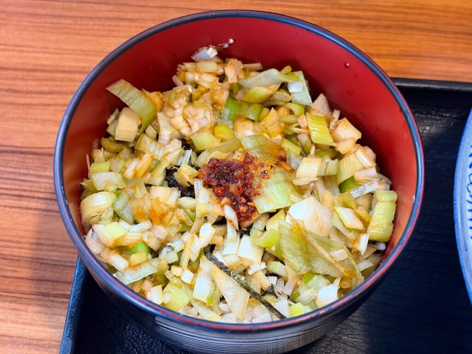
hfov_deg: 36.8
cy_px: 177
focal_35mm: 52
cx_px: 236
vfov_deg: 28.0
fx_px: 709
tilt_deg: -60.7
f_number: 1.6
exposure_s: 1/33
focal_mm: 5.96
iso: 200
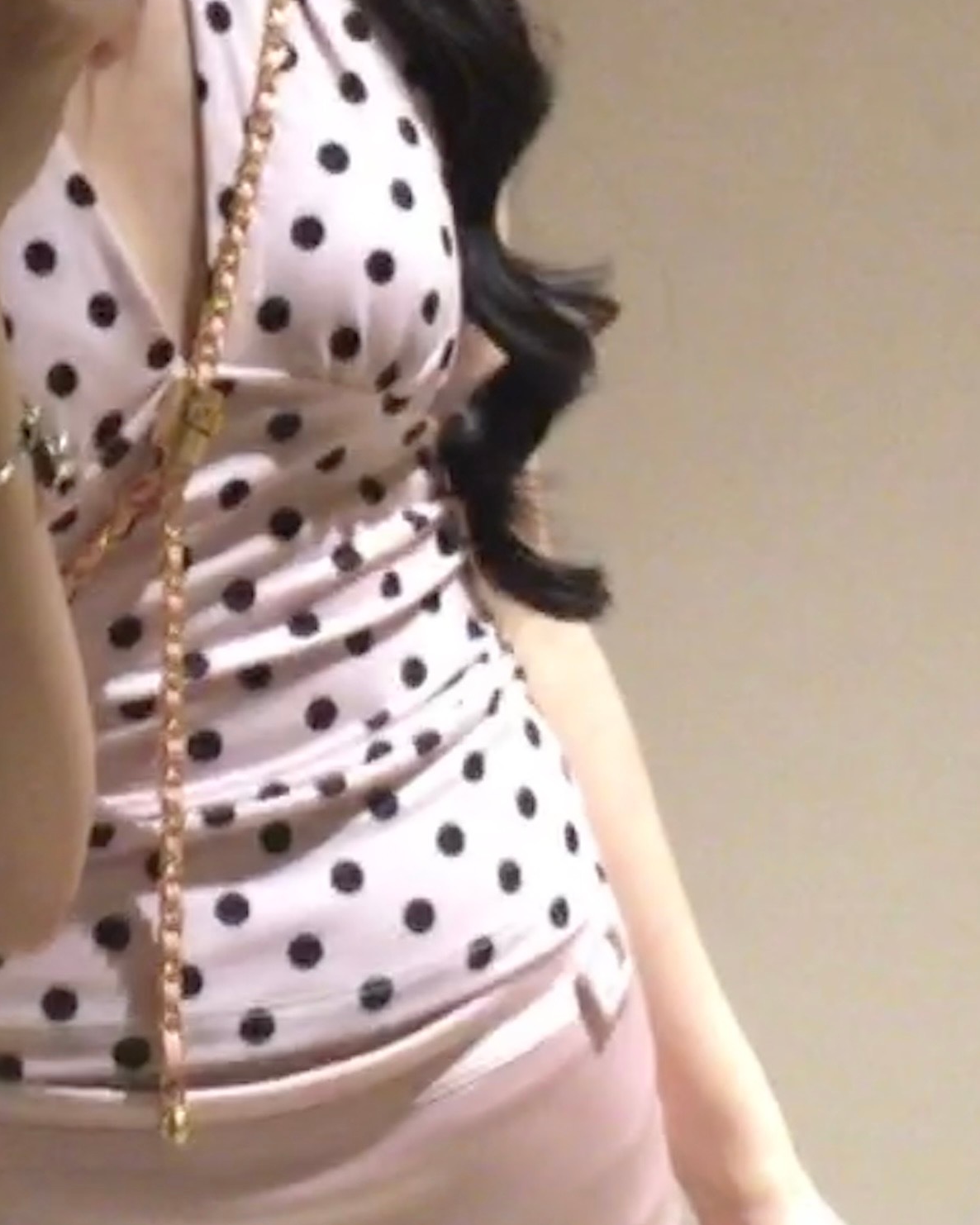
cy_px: 205
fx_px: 2791
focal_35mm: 77
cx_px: 98
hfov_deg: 19.5
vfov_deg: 24.3
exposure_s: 1/17
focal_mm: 4.15
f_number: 2.2
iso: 250
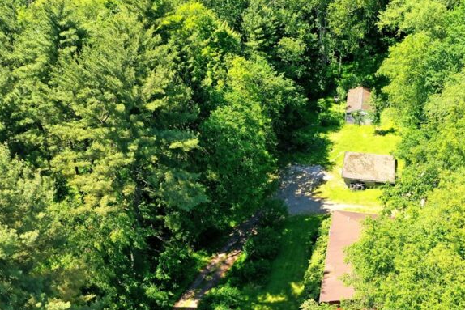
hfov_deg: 49.4
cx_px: 259
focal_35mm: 39
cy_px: 186
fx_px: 504
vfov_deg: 34.1
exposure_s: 1/200
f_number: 5
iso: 100
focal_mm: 10.26
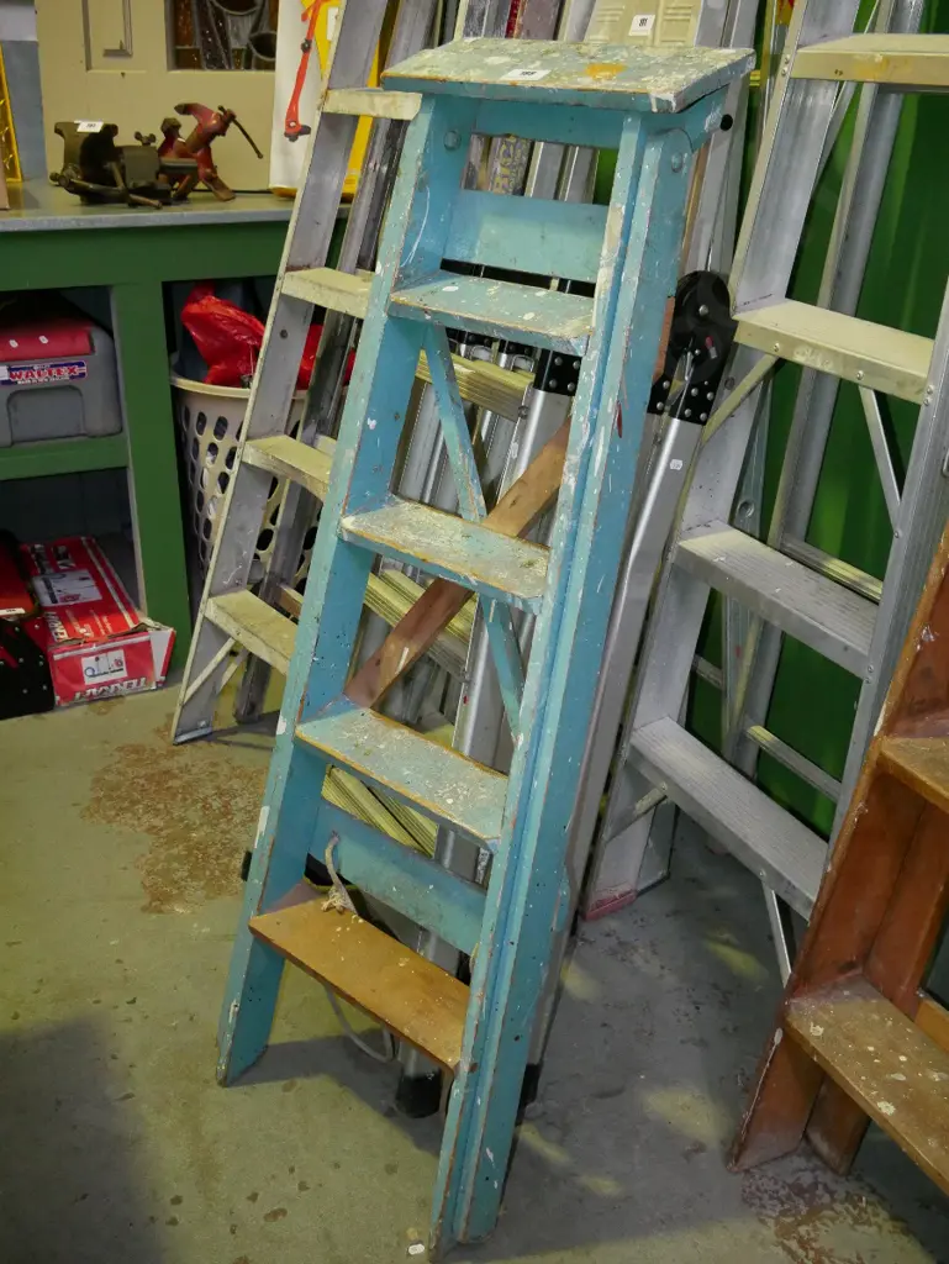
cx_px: 474
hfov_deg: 39.7
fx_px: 1315
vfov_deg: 51.3
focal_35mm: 36
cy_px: 632
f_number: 5.6
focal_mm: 18
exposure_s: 1/100
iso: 3200
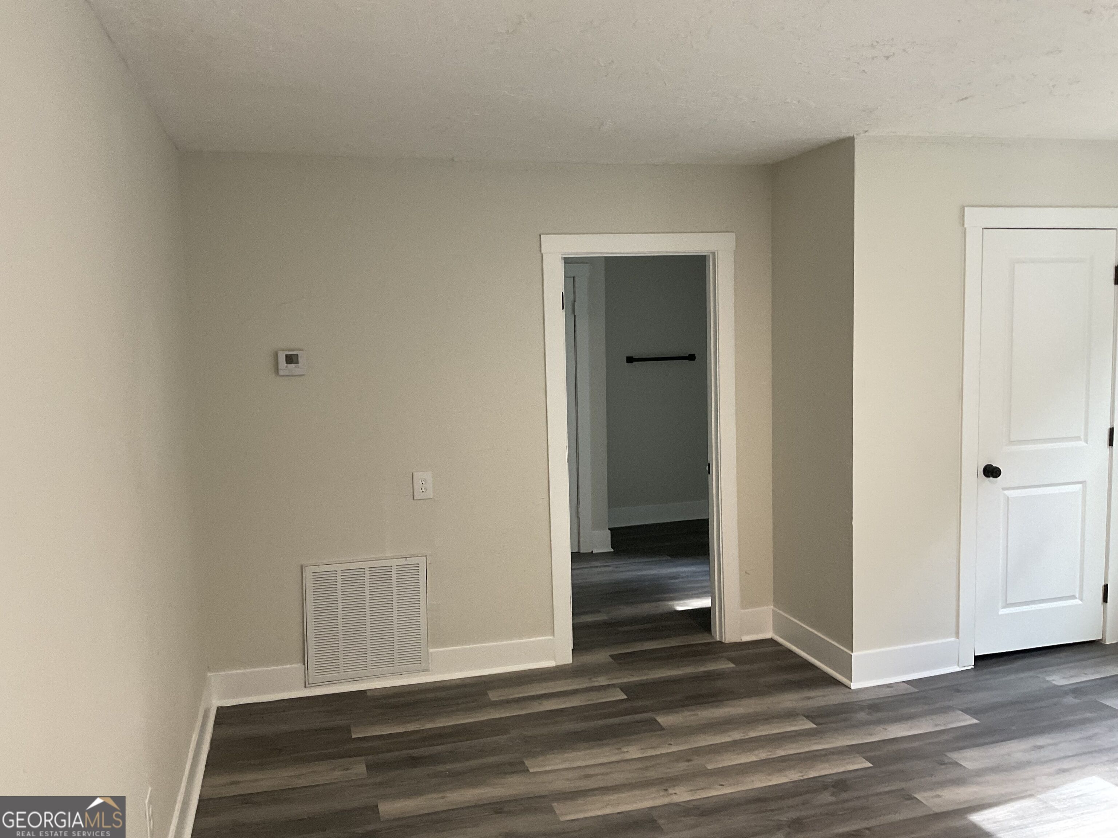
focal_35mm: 29
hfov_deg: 61.7
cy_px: 419
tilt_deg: -6.8
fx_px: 937
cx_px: 559
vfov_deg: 48.2
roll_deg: +0.5
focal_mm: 3
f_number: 1.8
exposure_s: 1/60
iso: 100
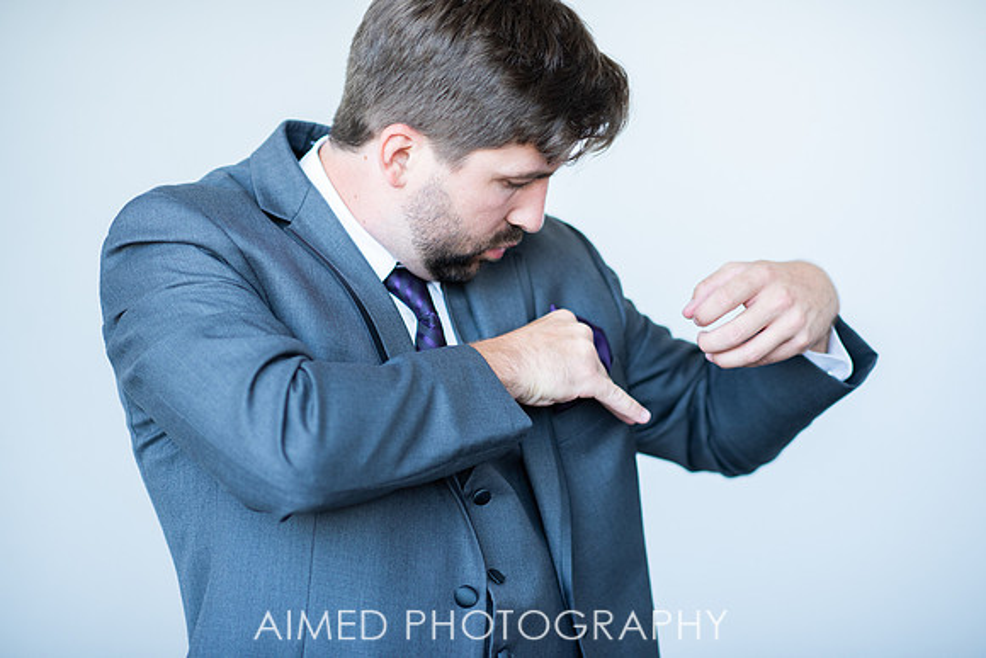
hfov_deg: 23.9
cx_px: 493
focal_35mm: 85
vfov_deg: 16.1
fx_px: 2328
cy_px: 329
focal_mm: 85
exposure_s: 1/400
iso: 400
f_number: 2
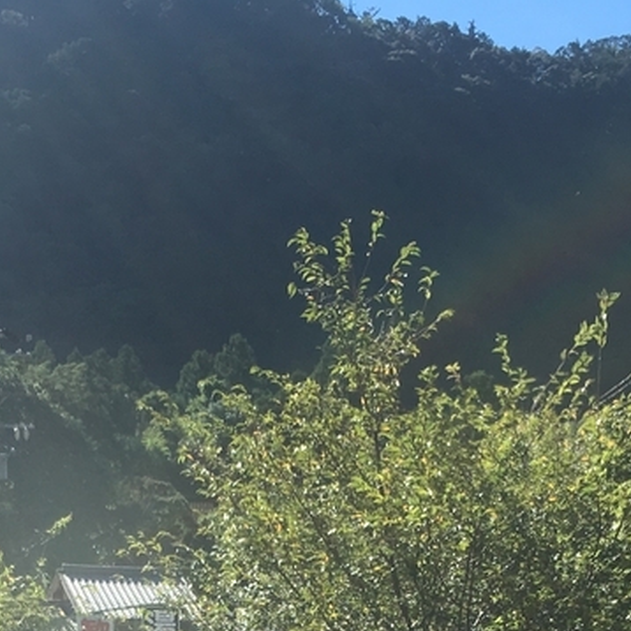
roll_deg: -0.9
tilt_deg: -3.2
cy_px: 768
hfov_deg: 20.2
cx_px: 254
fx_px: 1774
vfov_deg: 19.0
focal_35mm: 86
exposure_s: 1/974
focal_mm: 4.15
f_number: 2.2
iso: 25
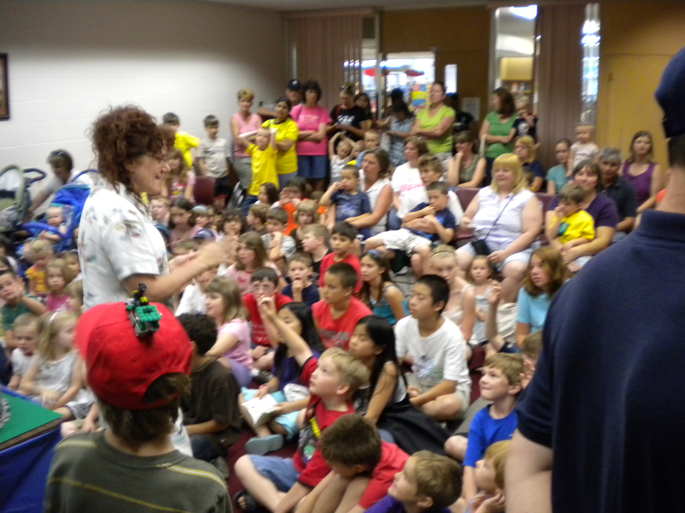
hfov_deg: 52.6
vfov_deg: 40.7
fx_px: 693
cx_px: 342
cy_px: 256
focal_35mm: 35
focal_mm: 6.3
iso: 400
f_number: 3.1
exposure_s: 1/32.7
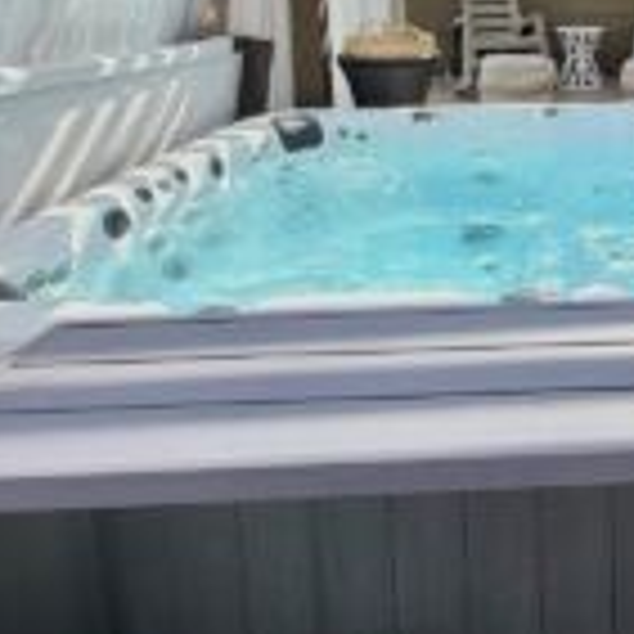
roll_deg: -0.4
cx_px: 594
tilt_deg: -7.9
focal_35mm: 35
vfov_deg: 43.7
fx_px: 725
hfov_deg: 42.5
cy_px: 81
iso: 50
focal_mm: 2.22
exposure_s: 1/830
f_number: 2.2
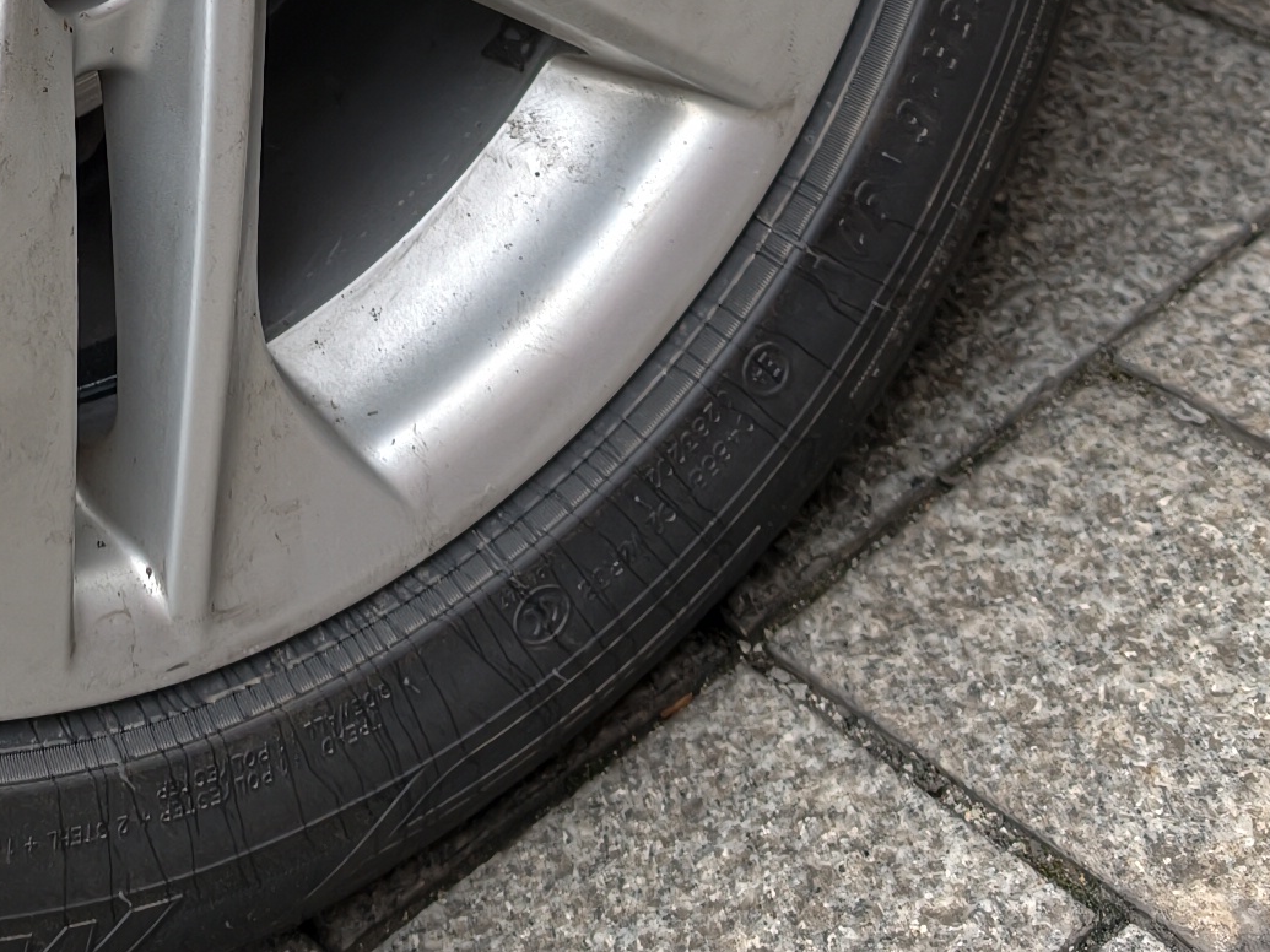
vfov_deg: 14.0
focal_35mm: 95
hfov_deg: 20.0
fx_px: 3485
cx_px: -32
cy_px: -702
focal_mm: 7
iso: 72
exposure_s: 1/124
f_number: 1.57
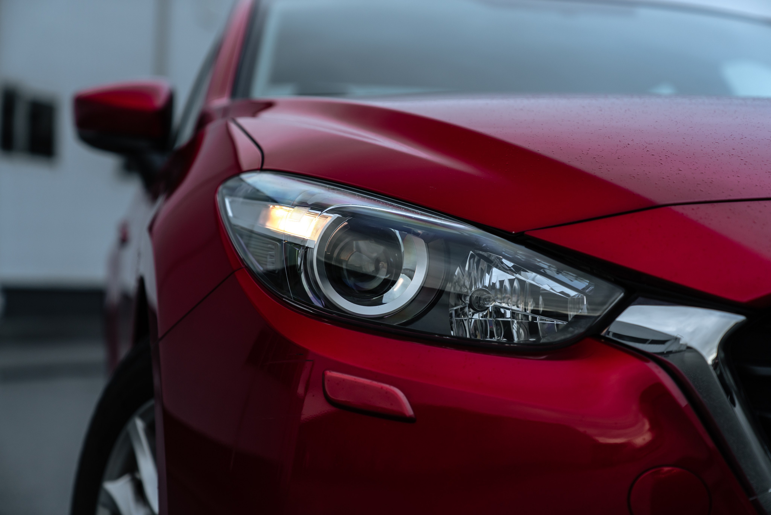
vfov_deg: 19.5
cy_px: 258
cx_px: 386
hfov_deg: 28.8
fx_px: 1499
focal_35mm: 70
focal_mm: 70
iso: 320
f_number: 2.8
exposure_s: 1/200
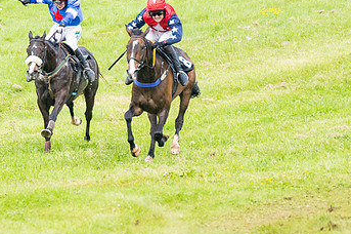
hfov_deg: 1.9
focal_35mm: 1108
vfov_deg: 1.2
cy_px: 56
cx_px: 122
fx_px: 10792
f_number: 4
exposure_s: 1/1600
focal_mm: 280
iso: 400
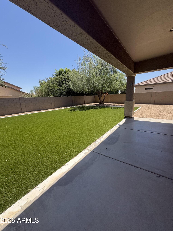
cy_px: 116
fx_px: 93
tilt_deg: -11.2
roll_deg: +2.0
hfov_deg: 85.7
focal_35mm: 14
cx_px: 86
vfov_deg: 102.1
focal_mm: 2.22
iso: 64
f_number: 2.2
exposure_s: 1/1178
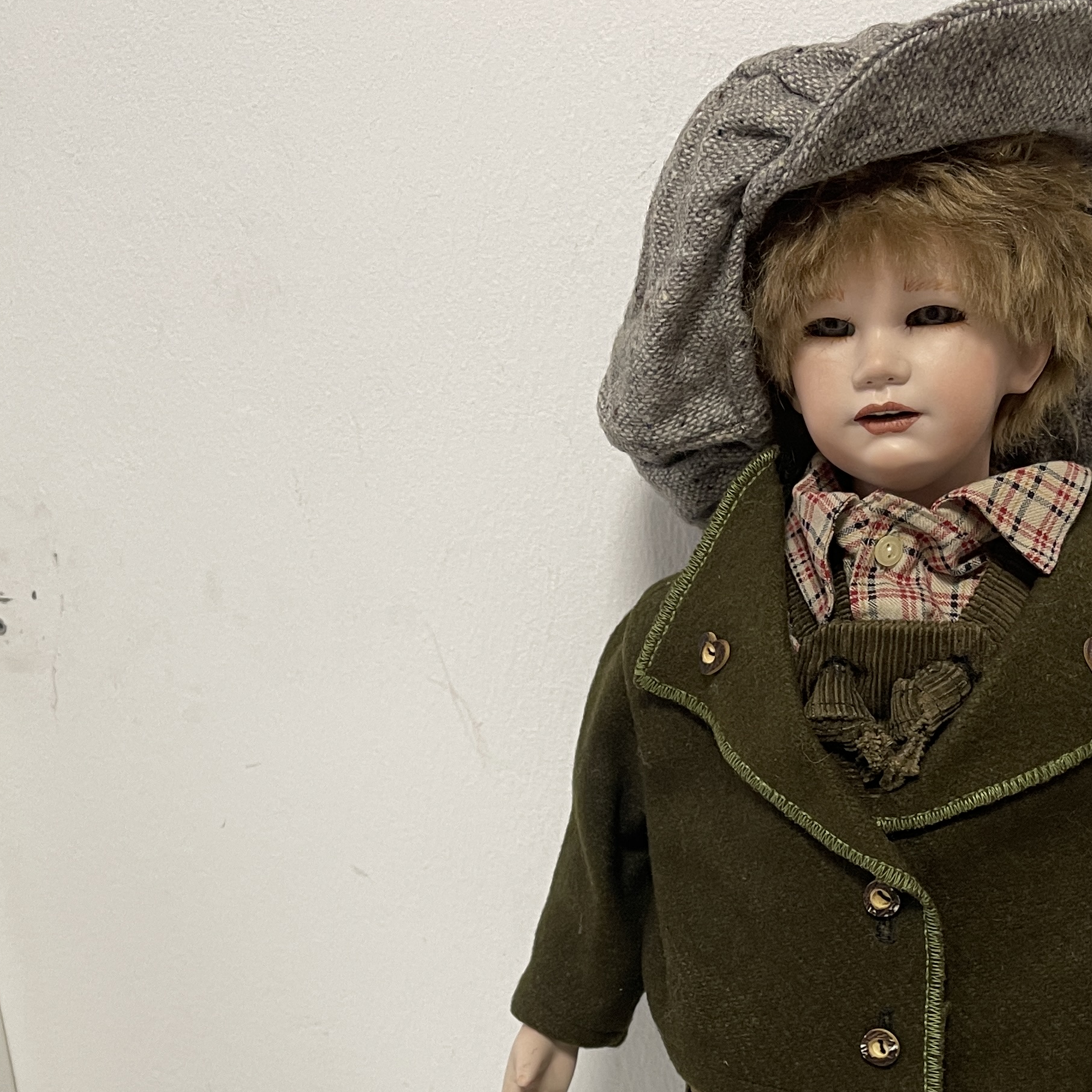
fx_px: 1749
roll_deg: +2.6
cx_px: 606
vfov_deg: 33.6
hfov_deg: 34.6
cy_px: 880
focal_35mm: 49
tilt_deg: -21.9
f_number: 1.6
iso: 100
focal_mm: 5.1
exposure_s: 1/50
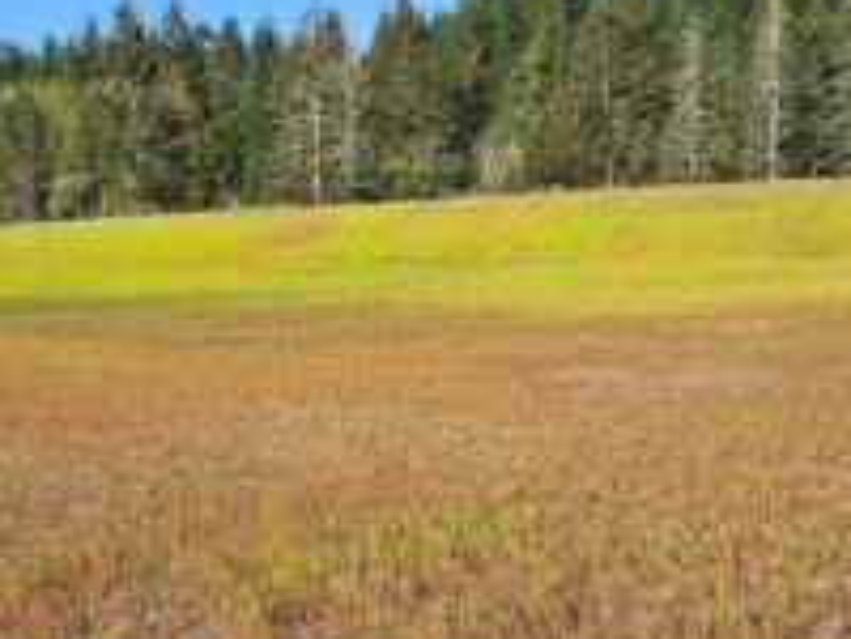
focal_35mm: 46
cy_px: 311
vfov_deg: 31.5
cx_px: 477
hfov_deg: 41.2
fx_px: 1131
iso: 12
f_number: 1.7
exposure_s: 1/535
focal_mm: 6.3
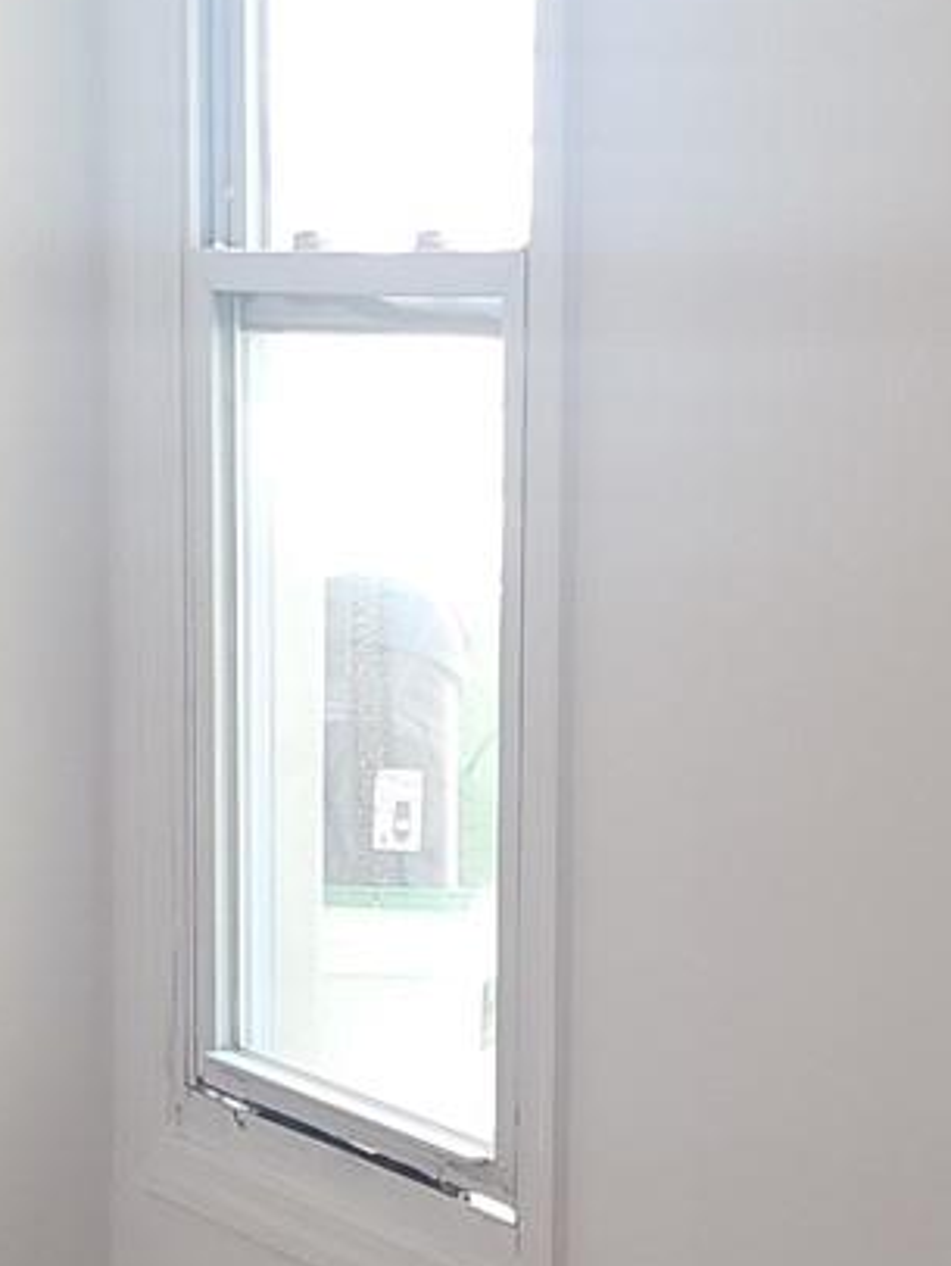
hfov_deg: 12.8
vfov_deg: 16.9
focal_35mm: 116
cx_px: 533
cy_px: 901
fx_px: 4245
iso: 40
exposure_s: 1/60
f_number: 1.8
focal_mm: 6.4
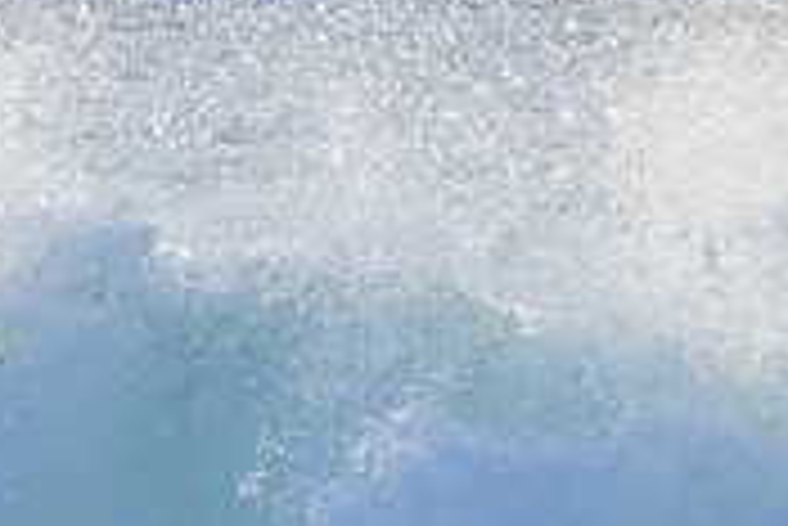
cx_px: -311
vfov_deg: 0.5
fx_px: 57986
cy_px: 623
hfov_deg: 0.8
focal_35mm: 2647
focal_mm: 800
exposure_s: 1/2000
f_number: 11
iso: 1250
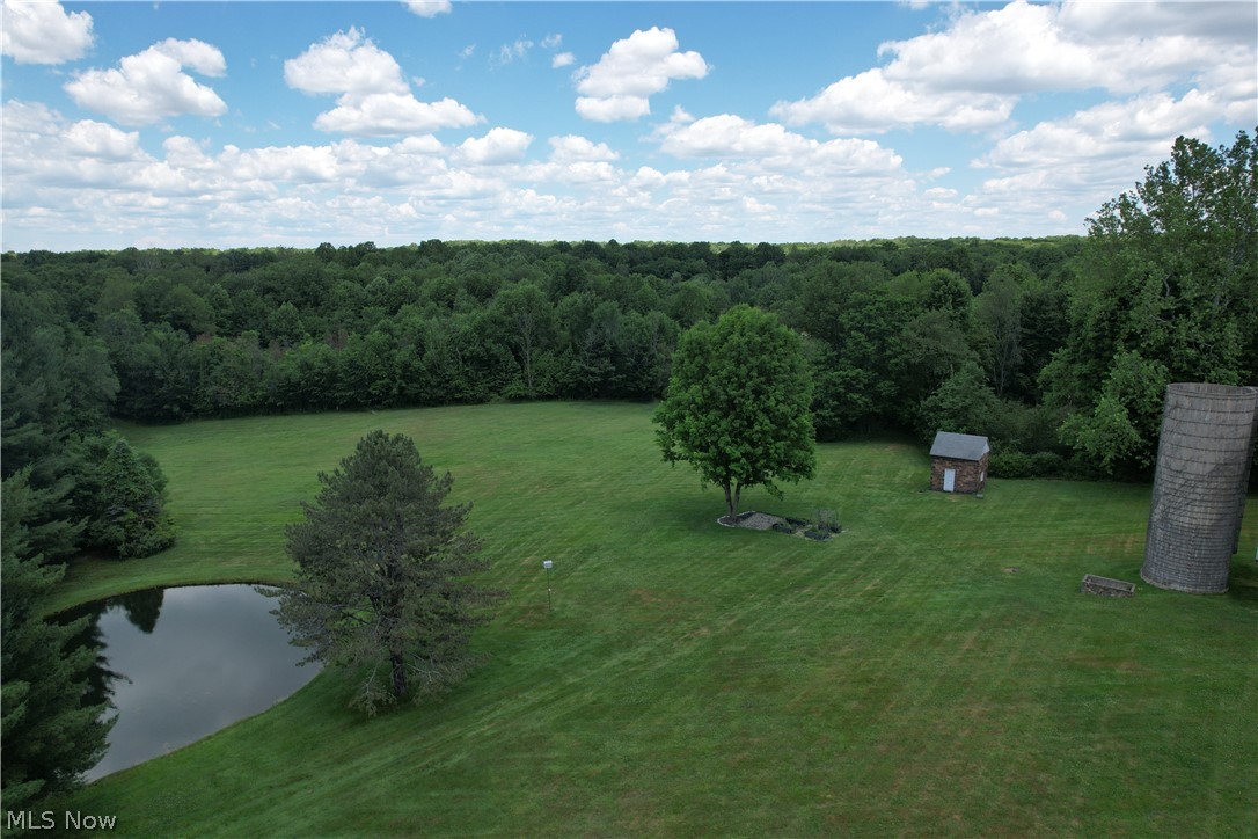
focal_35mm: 22
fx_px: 769
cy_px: 420
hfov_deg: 78.6
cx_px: 629
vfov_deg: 57.2
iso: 100
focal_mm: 8.38
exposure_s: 1/1500
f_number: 2.8
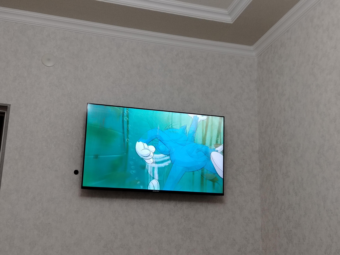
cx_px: 170
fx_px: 471
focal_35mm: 48
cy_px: 128
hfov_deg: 39.7
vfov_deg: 30.3
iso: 1573
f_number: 1.75
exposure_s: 1/120
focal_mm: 5.25
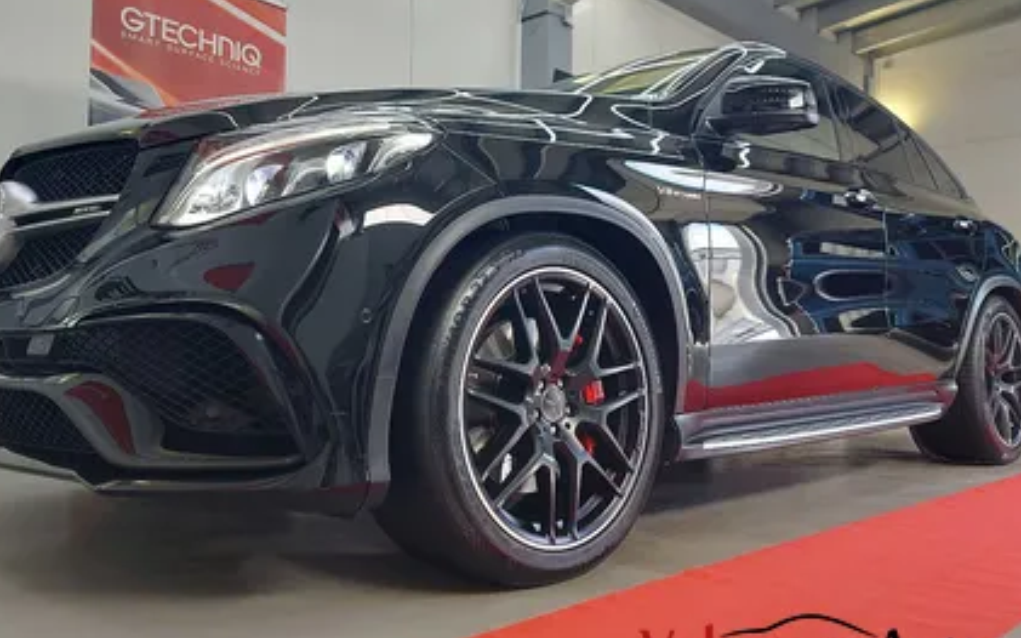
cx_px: 509
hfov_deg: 64.6
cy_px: 298
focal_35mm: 29
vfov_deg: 43.1
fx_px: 807
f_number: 1.8
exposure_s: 1/50
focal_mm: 5.23
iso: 80
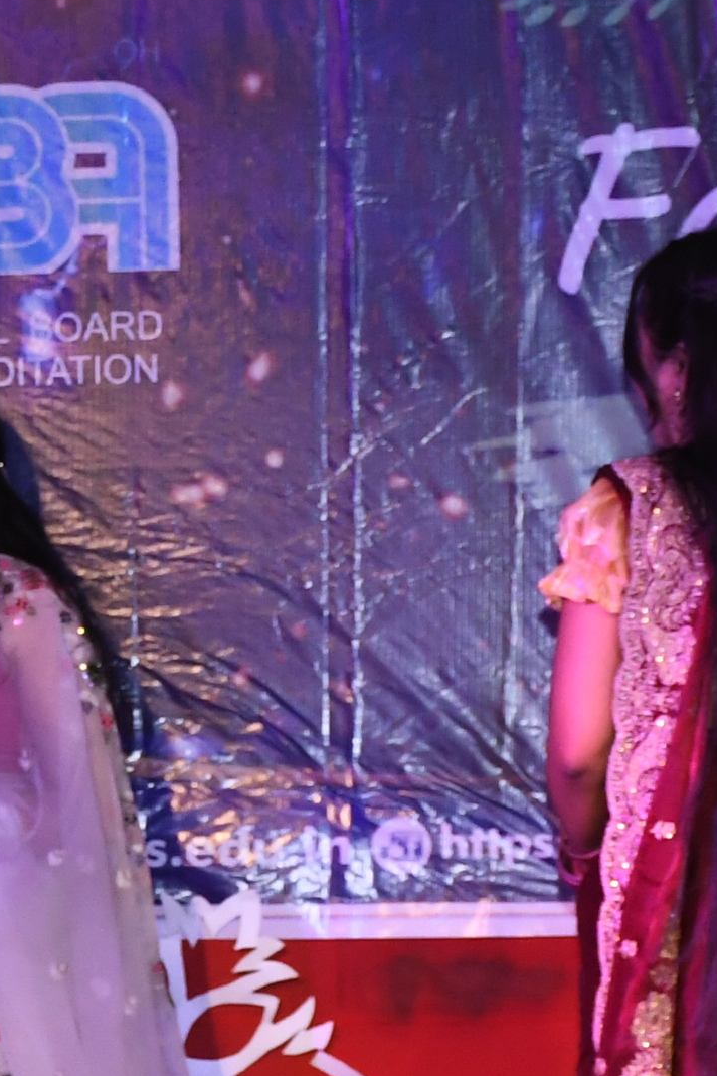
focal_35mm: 281
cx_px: -849
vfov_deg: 7.3
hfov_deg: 4.8
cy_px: 492
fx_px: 8397
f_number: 5.6
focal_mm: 48
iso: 1600
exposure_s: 1/160
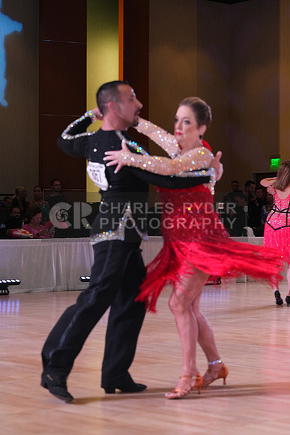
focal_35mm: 89
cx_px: 145
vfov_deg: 22.9
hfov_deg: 15.4
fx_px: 1075
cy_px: 218
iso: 2500
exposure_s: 1/250
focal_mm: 89
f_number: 5
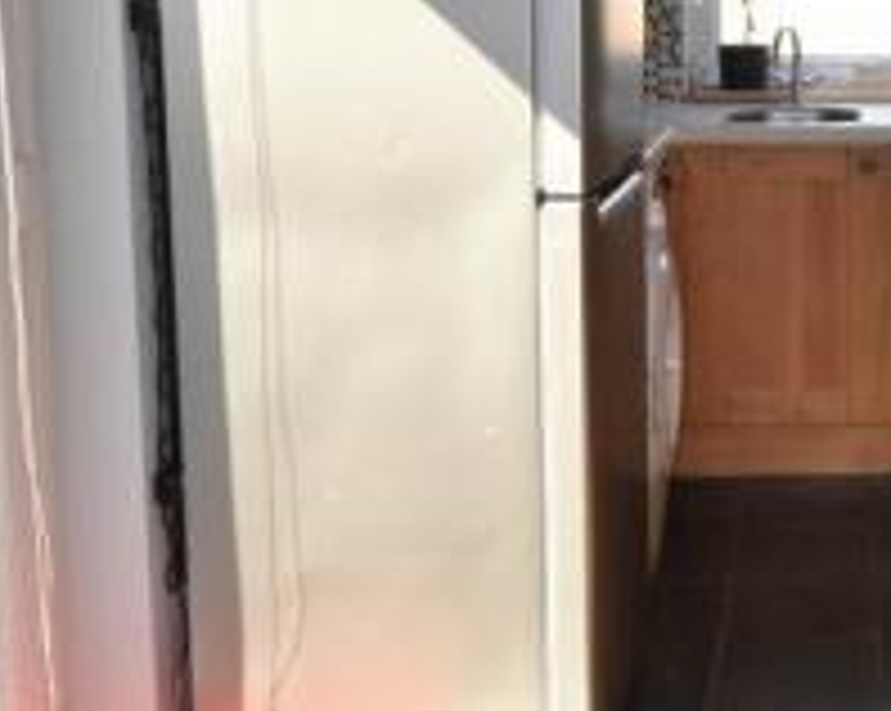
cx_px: 1024
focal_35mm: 61
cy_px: 115
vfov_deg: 24.6
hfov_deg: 27.9
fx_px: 1595
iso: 400
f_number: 5
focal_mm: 13
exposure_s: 1/100
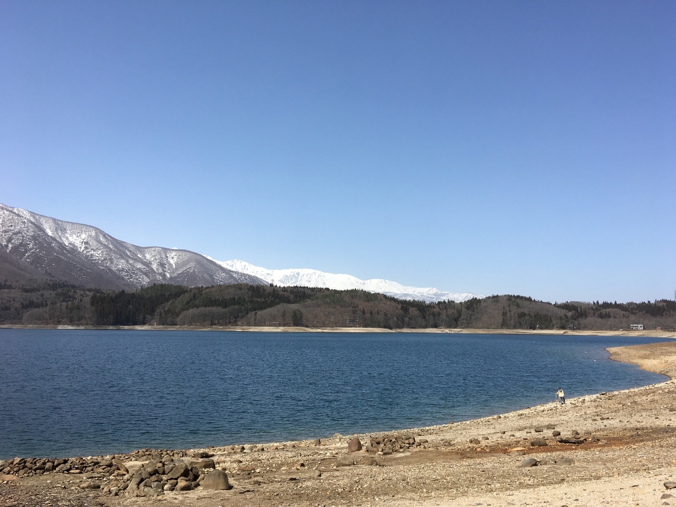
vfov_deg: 46.8
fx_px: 586
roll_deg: -1.3
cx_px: 344
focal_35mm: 30
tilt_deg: +5.9
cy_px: 262
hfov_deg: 60.0
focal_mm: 4.15
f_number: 2.2
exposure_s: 1/2079
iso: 25
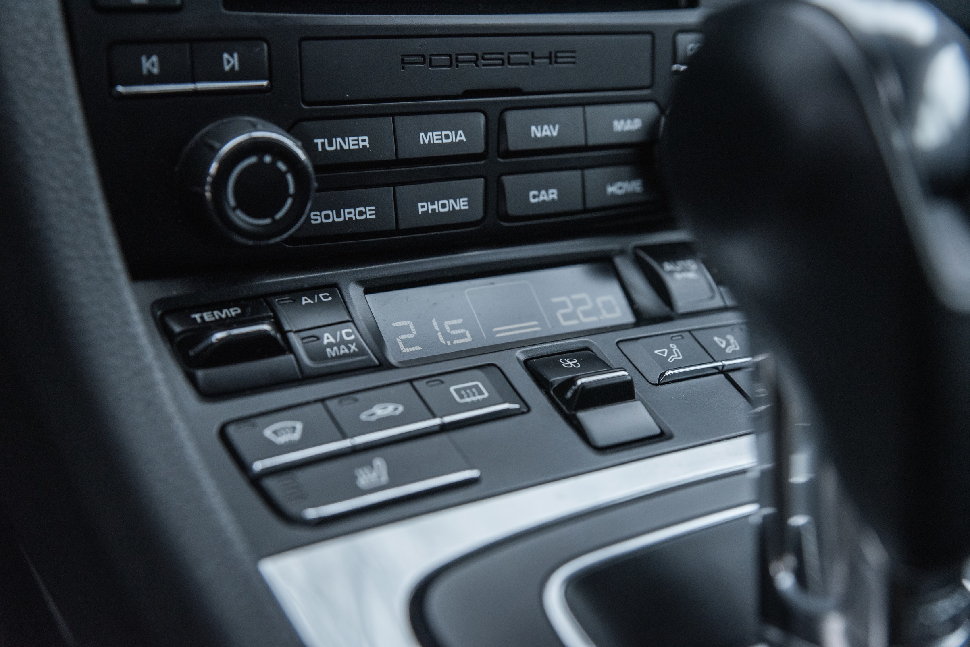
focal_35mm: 52
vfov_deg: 26.0
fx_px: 1402
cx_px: 485
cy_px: 324
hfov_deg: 38.2
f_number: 5
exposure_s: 1/320
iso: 1600
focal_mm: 52
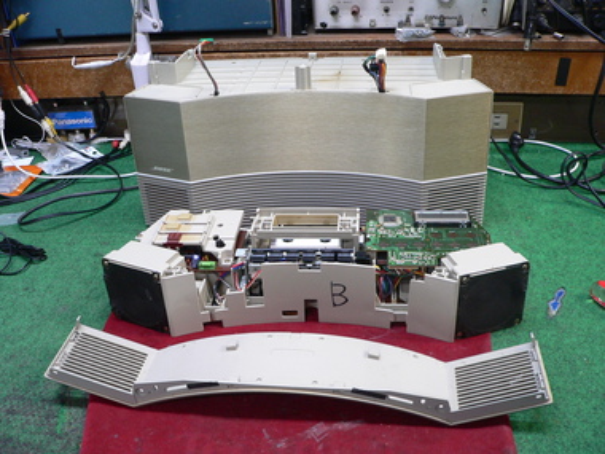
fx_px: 629
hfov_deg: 51.4
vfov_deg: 39.7
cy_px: 227
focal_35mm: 36
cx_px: 302
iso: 200
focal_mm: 6
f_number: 2.8
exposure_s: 1/15
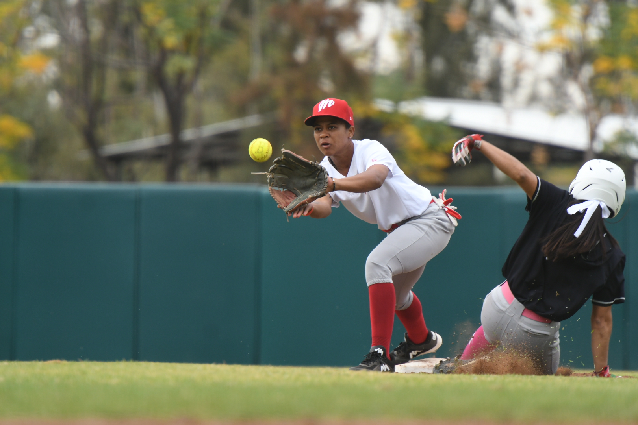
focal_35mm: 420
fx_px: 7443
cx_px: 319
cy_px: 212
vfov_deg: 3.3
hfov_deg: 4.9
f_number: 4
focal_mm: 280
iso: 640
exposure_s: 1/800
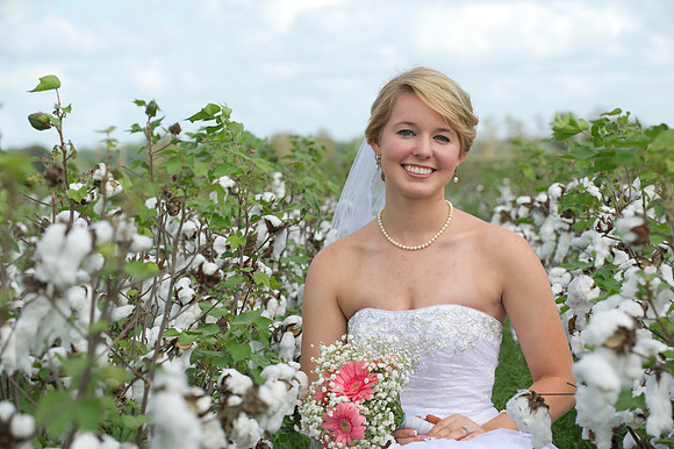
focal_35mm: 135
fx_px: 2526
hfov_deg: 15.2
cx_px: 337
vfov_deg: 10.1
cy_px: 224
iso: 160
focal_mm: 135
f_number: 7.1
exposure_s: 1/160
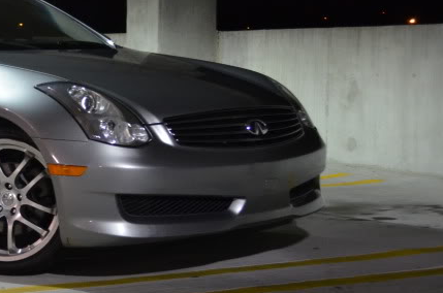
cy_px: 133
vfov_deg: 14.6
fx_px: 1142
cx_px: -42
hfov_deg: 20.9
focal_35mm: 93
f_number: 4.2
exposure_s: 1/30
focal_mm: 26
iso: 1400
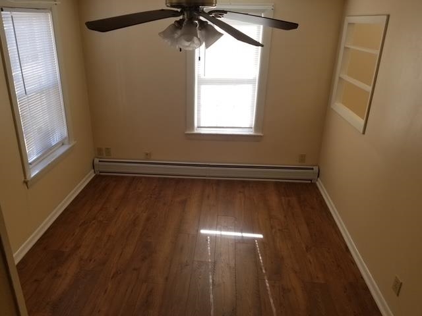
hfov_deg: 67.3
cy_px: 158
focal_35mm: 26
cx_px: 211
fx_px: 317
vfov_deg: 53.1
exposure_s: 1/163
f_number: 1.7
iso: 50
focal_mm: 4.25
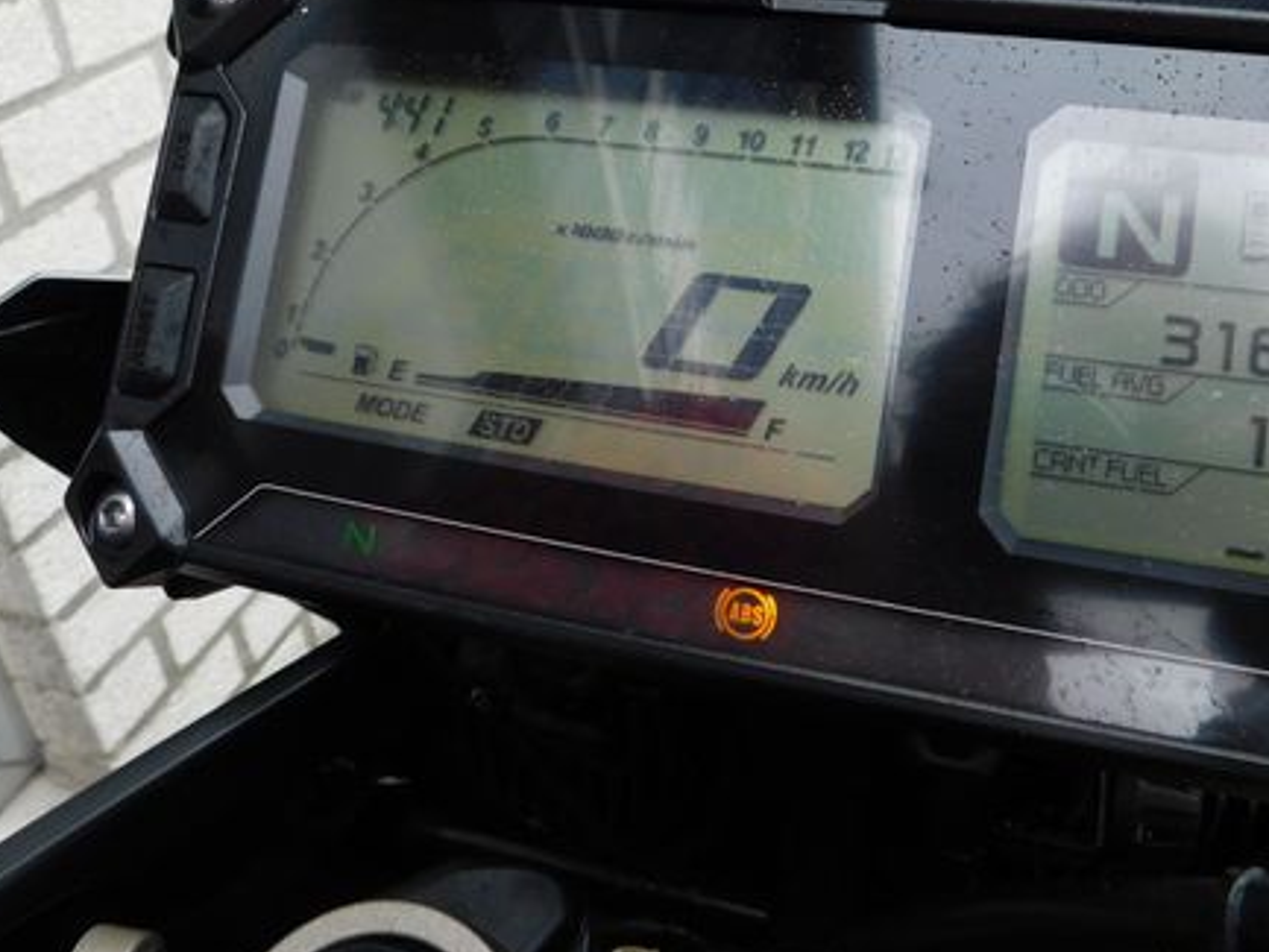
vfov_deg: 41.2
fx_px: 1247
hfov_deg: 53.7
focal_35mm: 34
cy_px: 308
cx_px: 730
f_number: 3
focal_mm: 4
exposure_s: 1/160
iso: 125
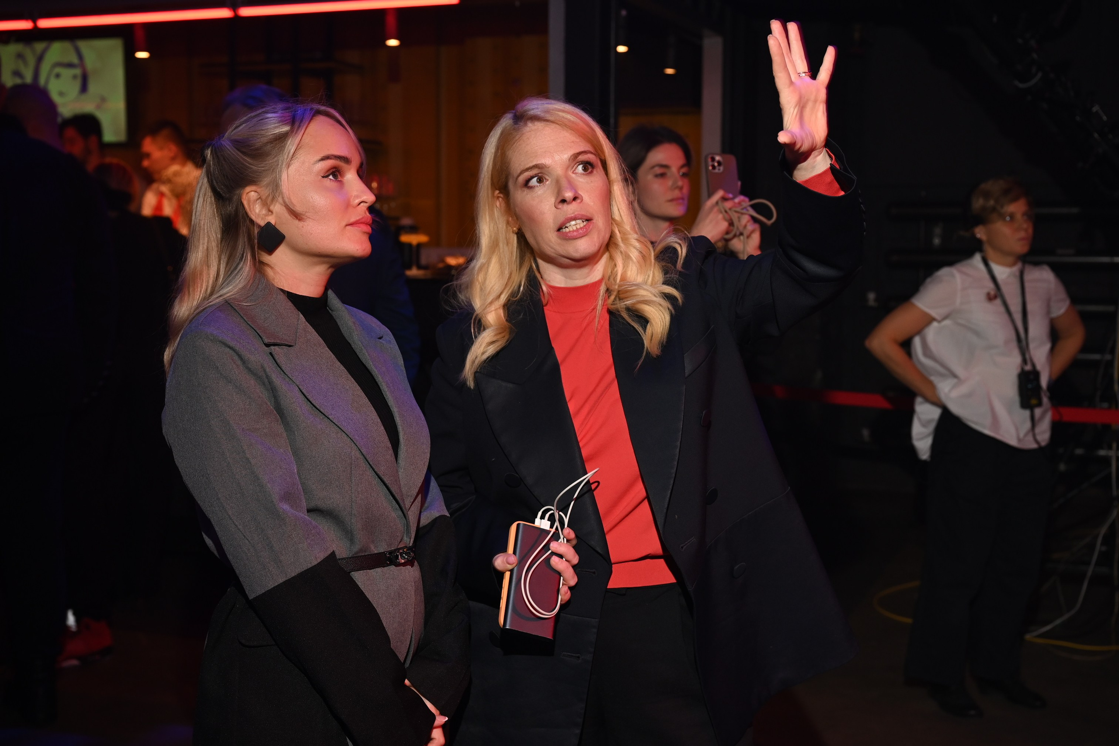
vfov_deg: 29.2
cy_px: 373
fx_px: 1430
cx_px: 560
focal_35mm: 46
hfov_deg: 42.7
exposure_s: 1/125
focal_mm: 46
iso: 800
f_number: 5
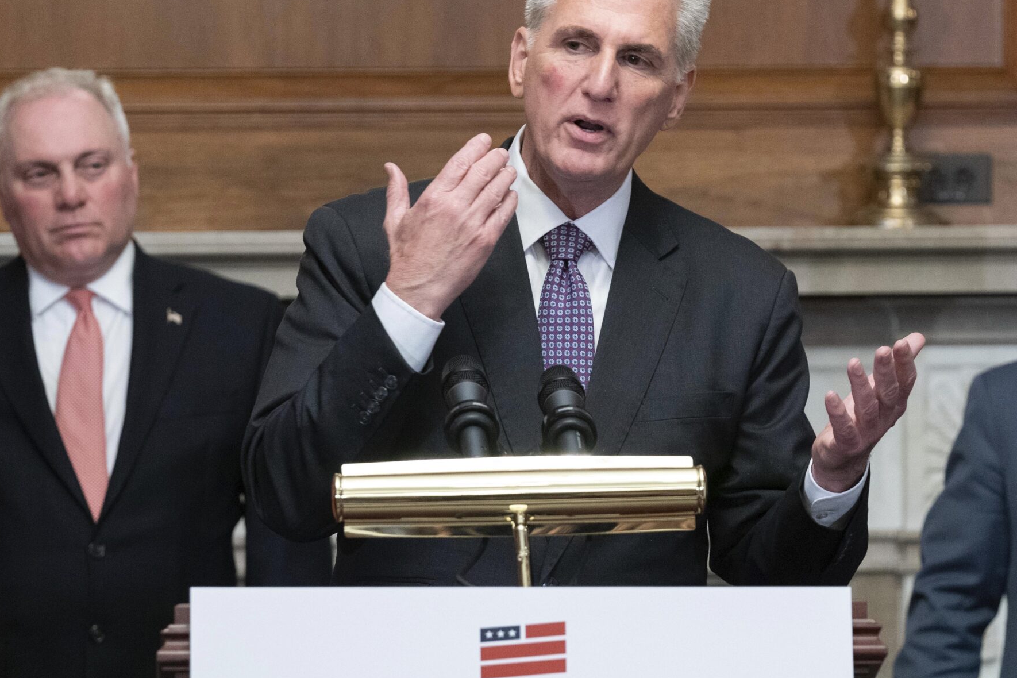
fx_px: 6497
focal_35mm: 230
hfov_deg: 9.0
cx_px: 530
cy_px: 357
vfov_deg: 6.0
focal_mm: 159
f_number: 4.5
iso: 6400
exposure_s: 1/320
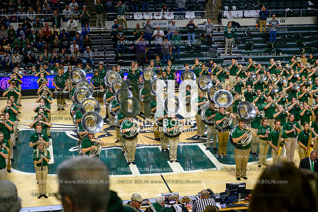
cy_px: 106
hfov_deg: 28.8
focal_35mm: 70
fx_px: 618
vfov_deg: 19.5
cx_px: 159
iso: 3200
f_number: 4.5
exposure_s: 1/500
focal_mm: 70
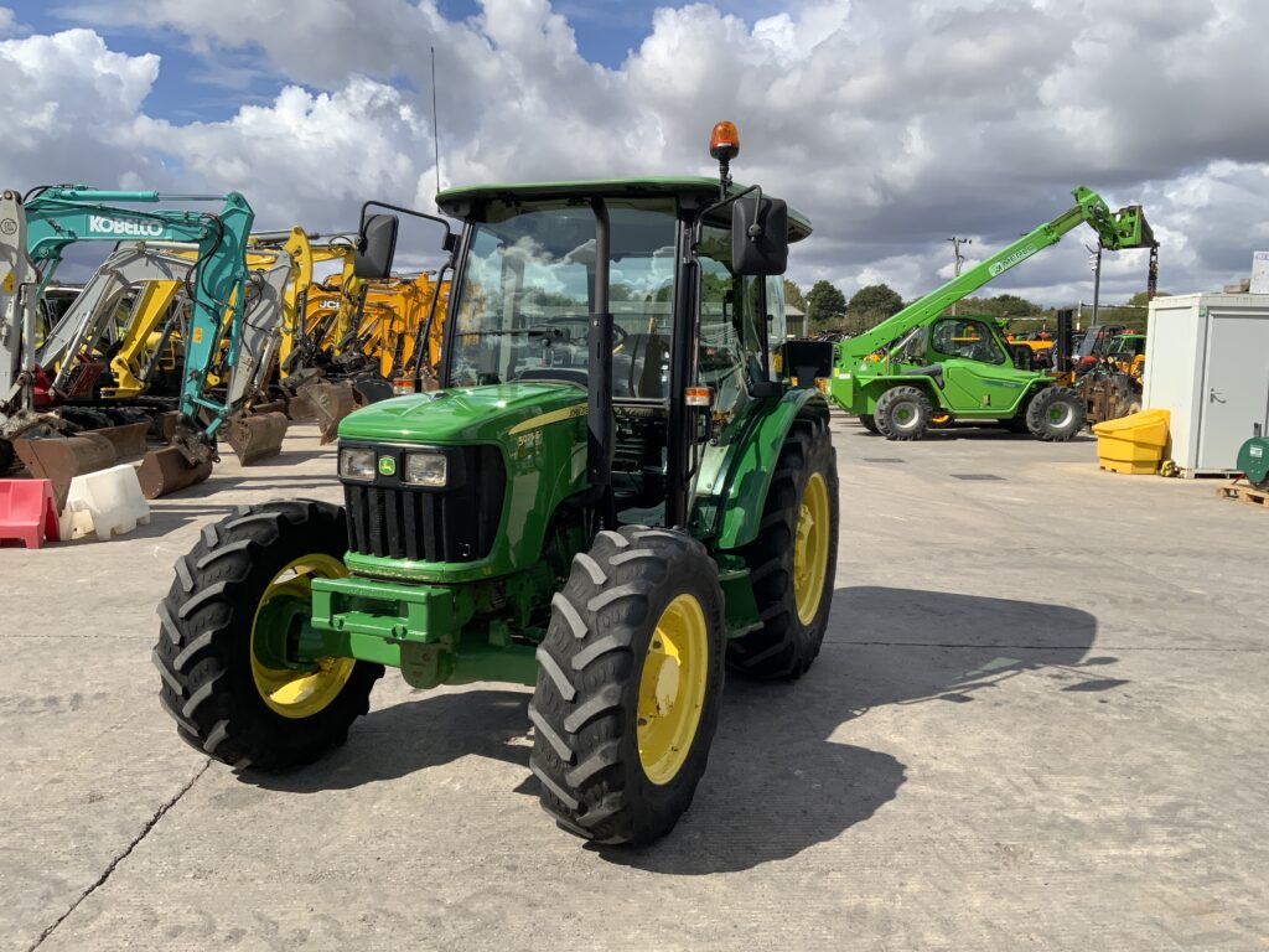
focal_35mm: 29
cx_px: 634
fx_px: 1063
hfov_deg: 61.7
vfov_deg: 48.2
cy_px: 476
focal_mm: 3
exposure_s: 1/2058
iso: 20
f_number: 1.8
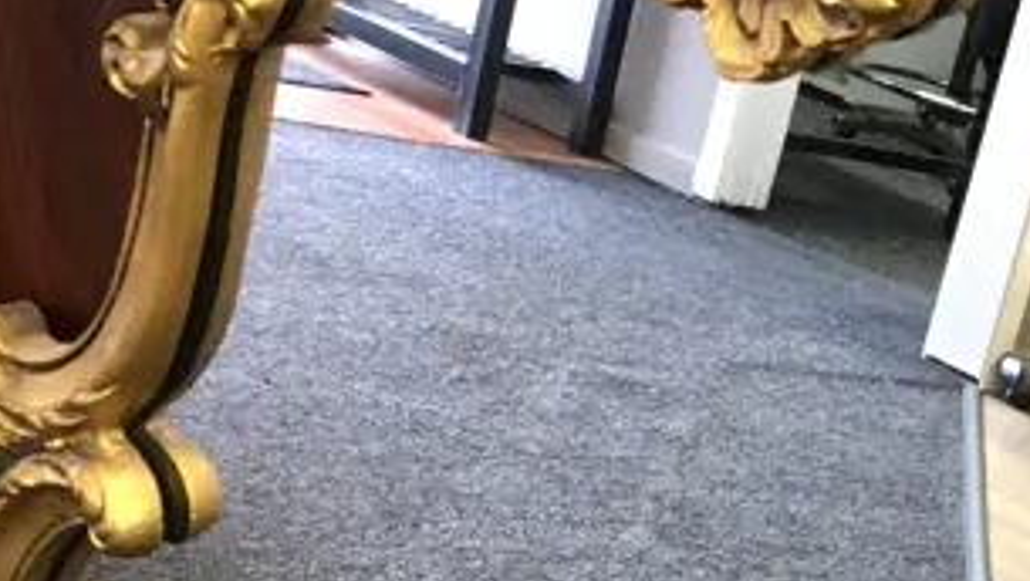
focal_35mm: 106
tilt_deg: -38.8
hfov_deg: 19.9
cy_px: 912
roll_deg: -4.4
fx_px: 2897
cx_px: 844
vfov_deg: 11.0
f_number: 2.2
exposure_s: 1/17
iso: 125
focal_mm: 4.15
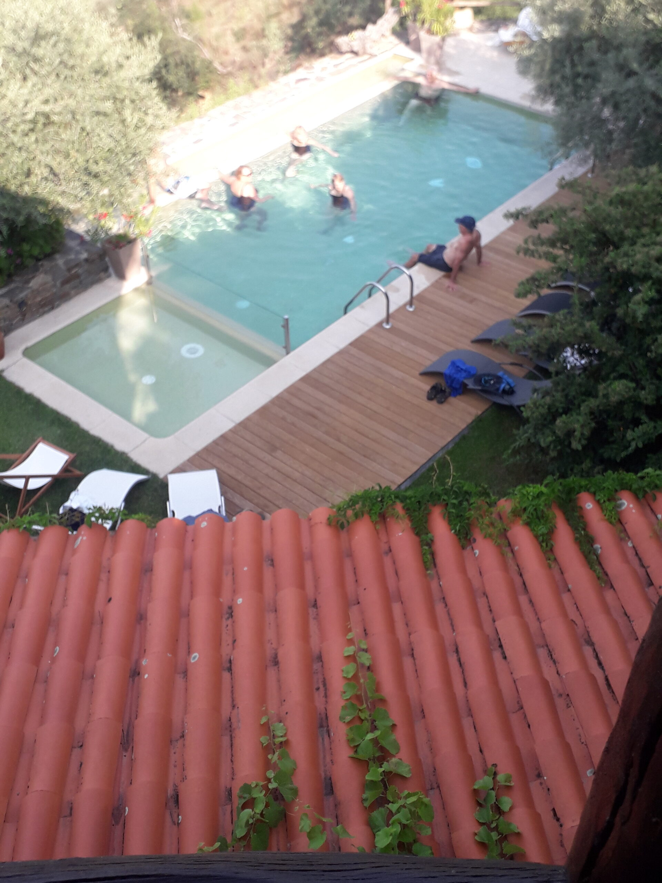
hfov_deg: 51.4
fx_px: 688
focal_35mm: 27
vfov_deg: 65.3
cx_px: 331
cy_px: 442
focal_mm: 3.6
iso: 40
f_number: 1.9
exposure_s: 1/397
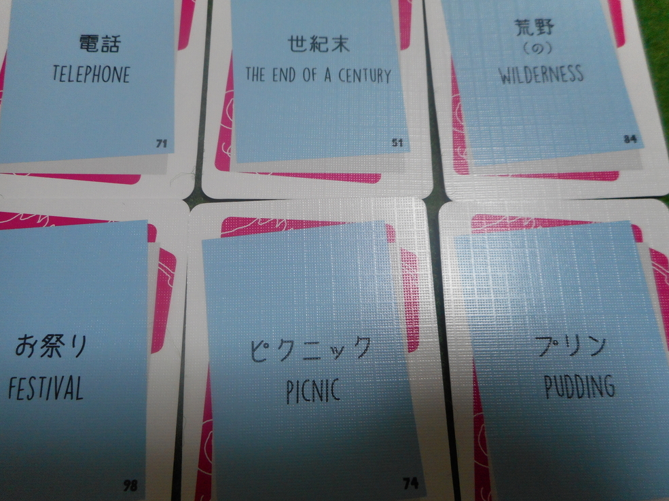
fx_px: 502
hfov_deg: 67.3
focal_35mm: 26
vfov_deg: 53.0
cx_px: 329
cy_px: 254
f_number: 3.7
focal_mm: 4.5
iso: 250
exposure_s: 1/30
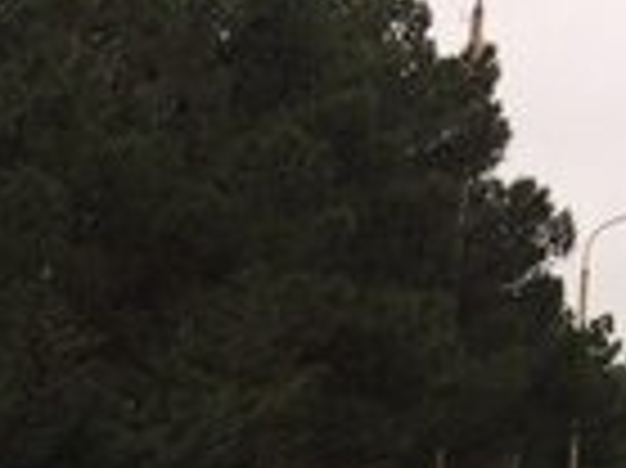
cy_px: 1064
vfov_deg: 9.7
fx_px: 2493
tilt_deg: -13.6
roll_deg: -3.6
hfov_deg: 13.5
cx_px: -324
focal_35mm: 138
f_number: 2.2
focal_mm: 4.15
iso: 32
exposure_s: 1/308
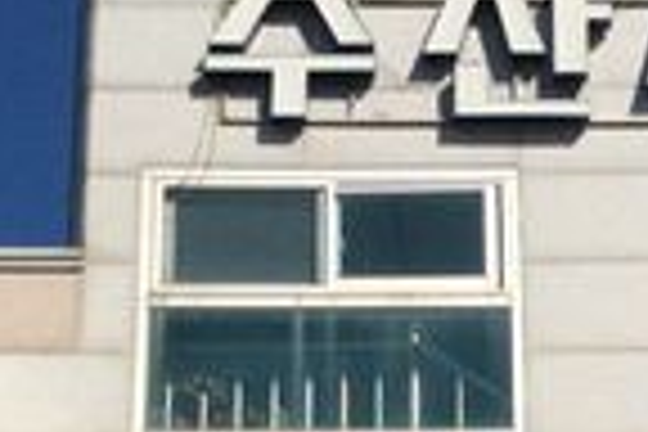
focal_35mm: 166
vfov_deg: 8.1
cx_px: 398
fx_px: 2988
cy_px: 639
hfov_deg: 12.4
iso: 32
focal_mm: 3.3
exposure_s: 1/2865
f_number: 2.4
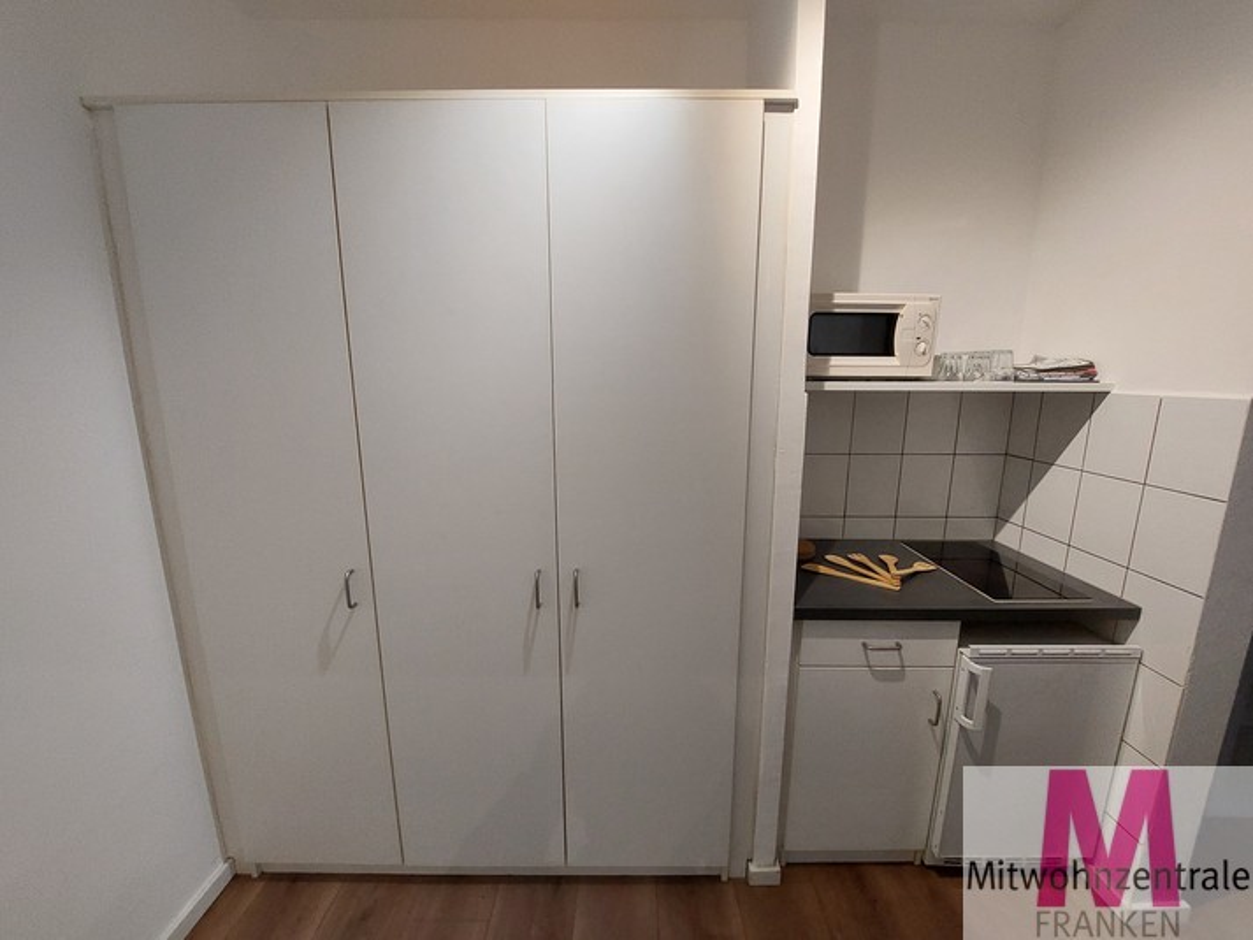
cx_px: 626
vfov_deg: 89.9
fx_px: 471
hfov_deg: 106.2
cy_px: 470
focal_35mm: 13
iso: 320
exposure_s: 1/50
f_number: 2.2
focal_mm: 1.74
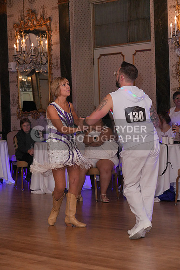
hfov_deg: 15.0
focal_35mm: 91
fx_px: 682
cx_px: 90
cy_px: 135
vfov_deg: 22.4
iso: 5000
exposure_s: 1/250
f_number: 5.6
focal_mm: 91
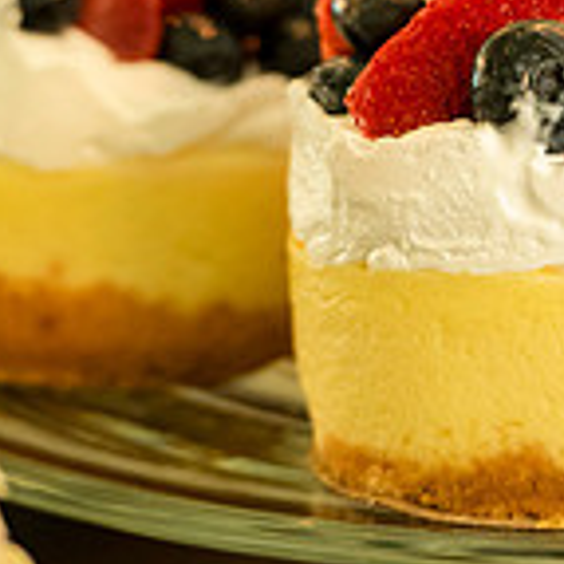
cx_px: 670
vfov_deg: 2.7
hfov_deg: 2.7
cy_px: -154
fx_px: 12129
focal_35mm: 658
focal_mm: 185
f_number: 3.2
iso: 1000
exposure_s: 1/80
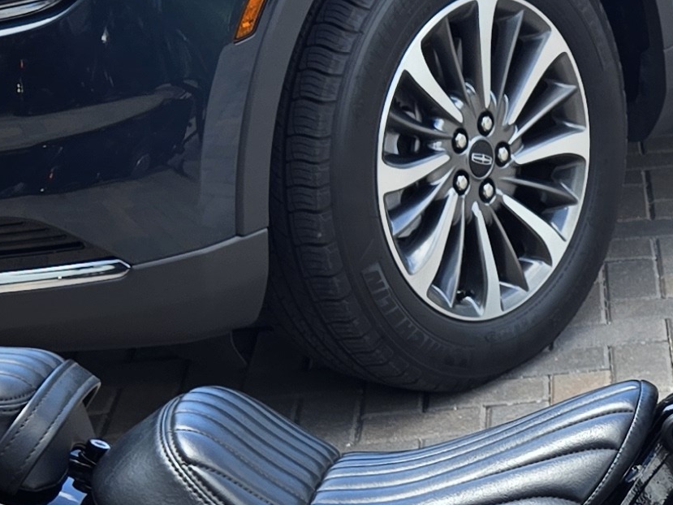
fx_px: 2158
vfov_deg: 12.9
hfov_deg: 17.0
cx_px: 798
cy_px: 666
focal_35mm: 111
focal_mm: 5.4
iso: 25
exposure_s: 1/319
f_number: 1.8
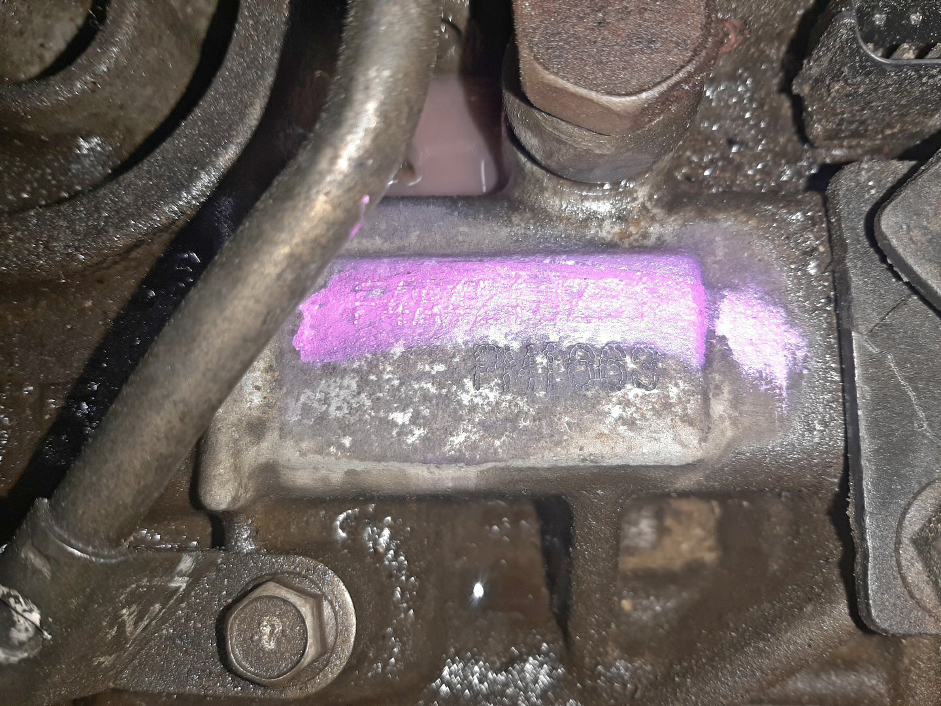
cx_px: 470
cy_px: 353
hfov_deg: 67.3
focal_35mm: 26
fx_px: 707
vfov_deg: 53.1
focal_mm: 3.93
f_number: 1.7
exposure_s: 1/50
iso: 207
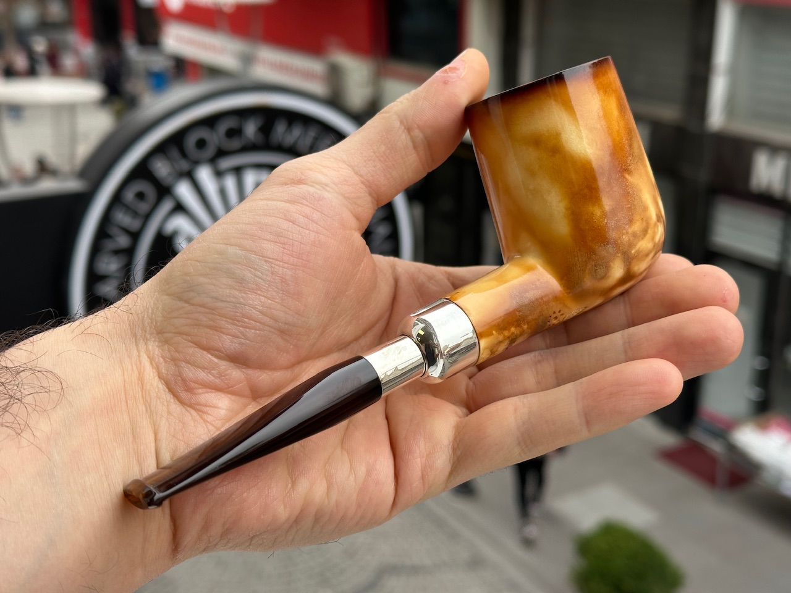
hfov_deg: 39.7
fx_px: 1097
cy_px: 296
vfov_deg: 30.3
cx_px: 396
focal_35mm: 48
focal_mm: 6.86
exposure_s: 1/594
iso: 64
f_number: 1.78
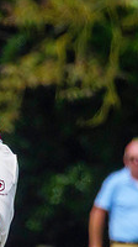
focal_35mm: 2909
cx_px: -190
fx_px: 18988
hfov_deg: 0.4
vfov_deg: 0.7
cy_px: 200
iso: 800
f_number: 5.6
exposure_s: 1/4000
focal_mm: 400
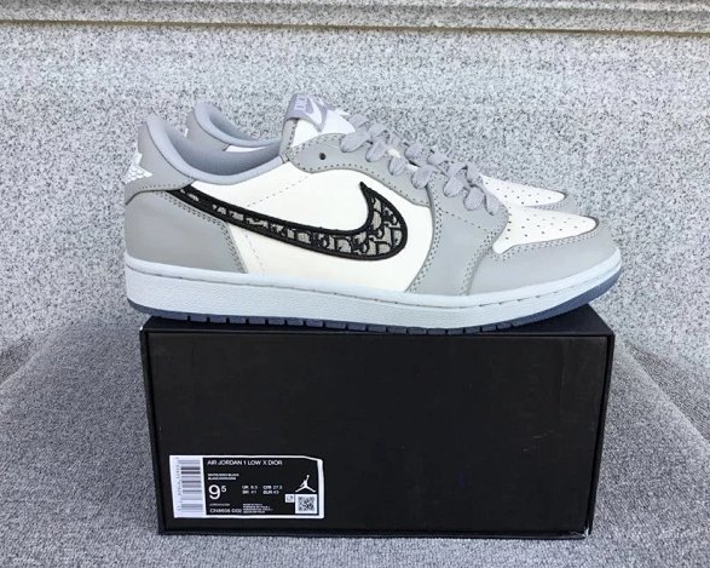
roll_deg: -0.9
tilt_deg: -18.0
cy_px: 287
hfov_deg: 54.2
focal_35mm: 33
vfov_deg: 44.5
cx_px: 366
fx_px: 693
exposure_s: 1/176
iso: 25
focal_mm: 3.3
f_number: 2.4
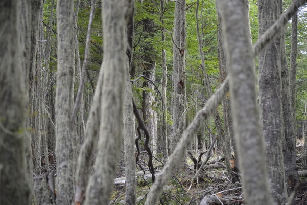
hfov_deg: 23.9
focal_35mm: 85
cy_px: 102
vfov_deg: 16.1
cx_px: 154
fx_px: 725
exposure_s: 1/15
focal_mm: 85
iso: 200
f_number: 4.5
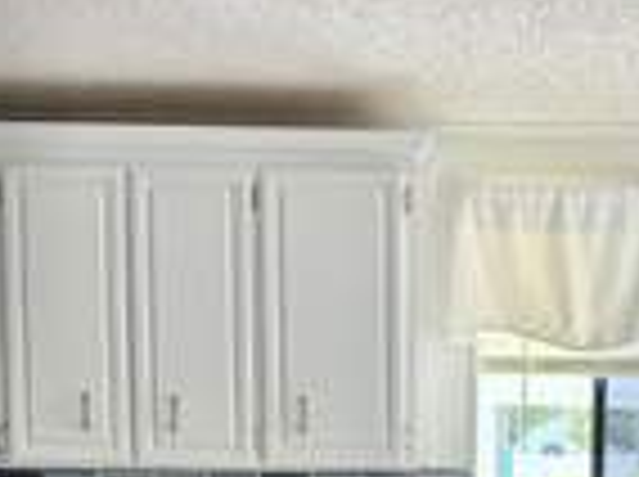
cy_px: 610
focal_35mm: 88
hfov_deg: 22.1
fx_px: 1622
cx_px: 477
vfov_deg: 15.9
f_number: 1.6
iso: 125
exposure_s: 1/241
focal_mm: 5.96
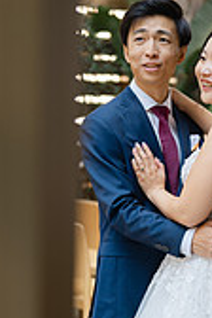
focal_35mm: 134
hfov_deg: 10.2
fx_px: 1184
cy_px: 333
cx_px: 127
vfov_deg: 15.0
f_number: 1.8
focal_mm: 50
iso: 80
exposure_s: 1/125
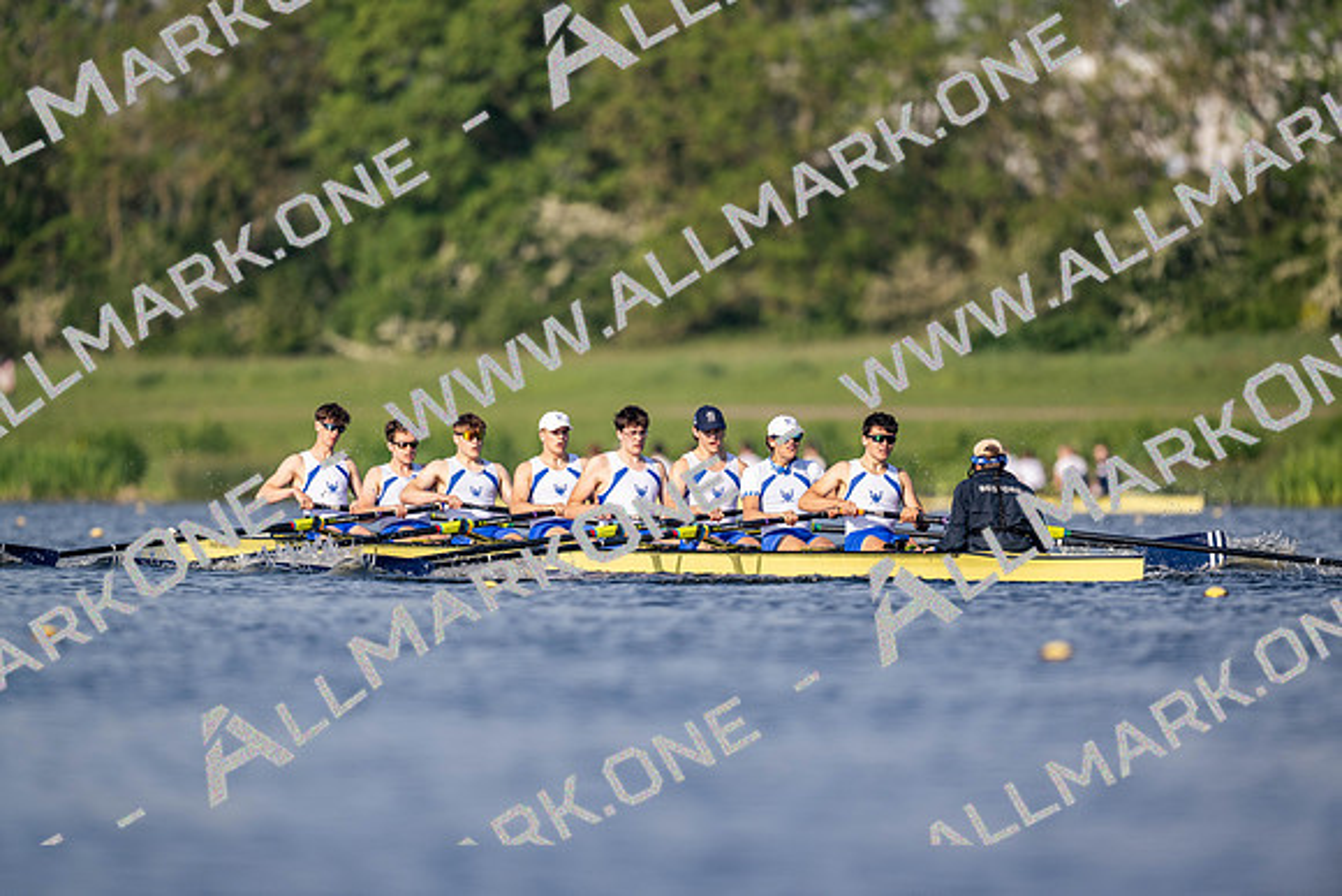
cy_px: 448
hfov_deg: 3.4
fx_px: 22371
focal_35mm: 600
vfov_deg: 2.3
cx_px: 671
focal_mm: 600
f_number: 4
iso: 250
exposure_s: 1/2500
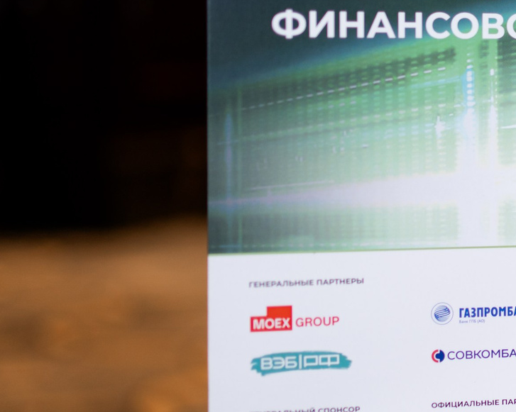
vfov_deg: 11.9
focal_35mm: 130
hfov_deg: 13.8
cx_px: 798
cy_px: 144
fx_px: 1985
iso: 200
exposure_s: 1/100
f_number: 2
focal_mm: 35
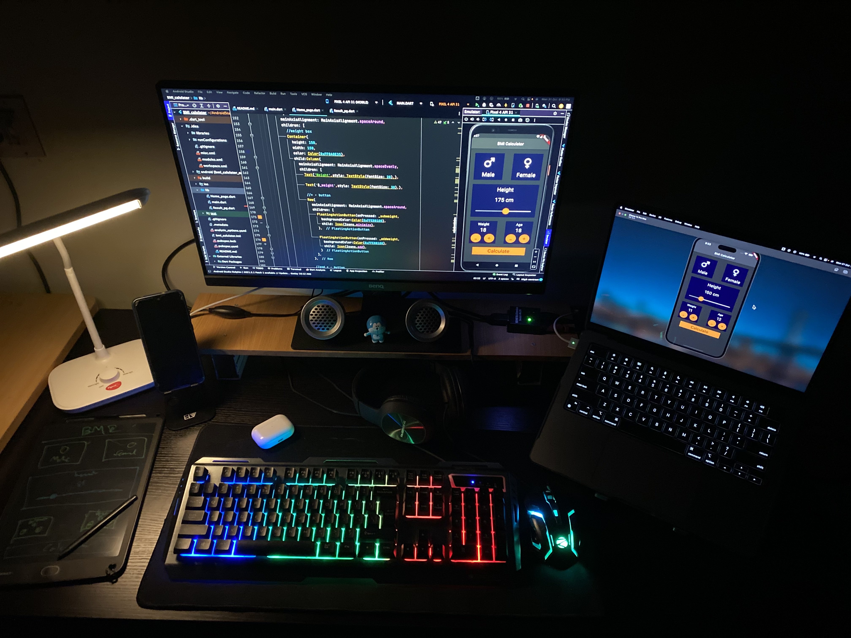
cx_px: 426
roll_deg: -1.9
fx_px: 639
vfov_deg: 53.1
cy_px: 319
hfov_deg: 67.3
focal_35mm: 26
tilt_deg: -38.7
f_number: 1.8
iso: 1000
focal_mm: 4.25
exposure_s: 1/27
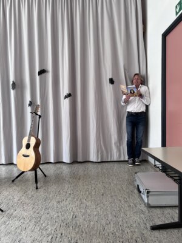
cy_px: 122
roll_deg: +2.7
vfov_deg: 67.3
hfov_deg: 53.1
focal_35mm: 26
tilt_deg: -2.3
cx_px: 91
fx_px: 182
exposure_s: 1/100
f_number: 1.6
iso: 100
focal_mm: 5.1
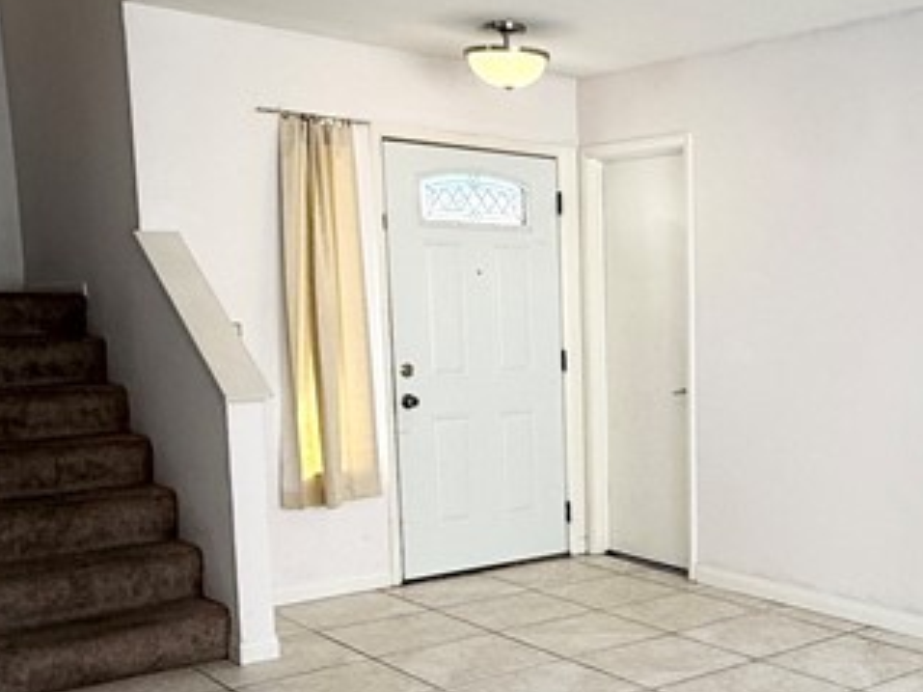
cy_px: 481
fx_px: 1199
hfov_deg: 39.0
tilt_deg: -7.7
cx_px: 839
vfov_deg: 31.8
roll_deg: -0.9
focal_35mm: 45
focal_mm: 2.22
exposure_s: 1/141
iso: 64
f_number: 2.2
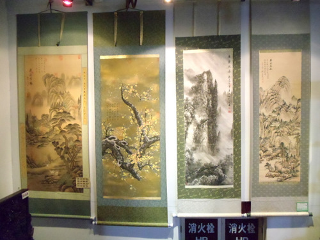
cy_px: 120
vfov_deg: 32.9
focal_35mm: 44
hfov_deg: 42.9
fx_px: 407
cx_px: 160
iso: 800
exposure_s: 1/30
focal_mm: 6
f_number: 3.5
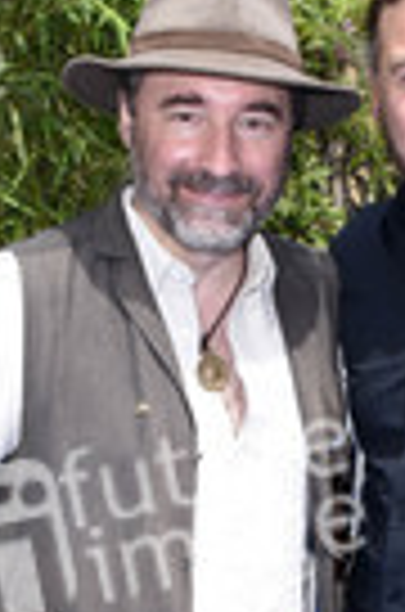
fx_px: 1645
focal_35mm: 97
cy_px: 752
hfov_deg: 14.0
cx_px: 266
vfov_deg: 19.7
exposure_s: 1/160
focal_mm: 22
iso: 160
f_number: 6.3
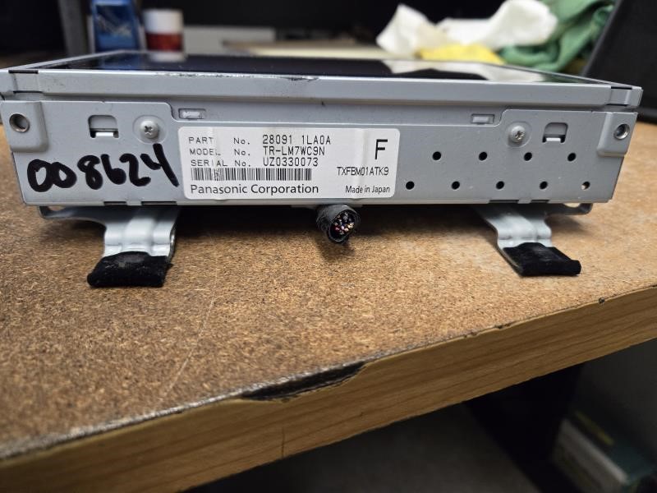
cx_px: 328
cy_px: 246
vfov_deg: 58.9
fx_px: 437
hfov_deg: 73.9
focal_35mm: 23
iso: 640
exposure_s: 1/120
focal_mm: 5.4
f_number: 1.8
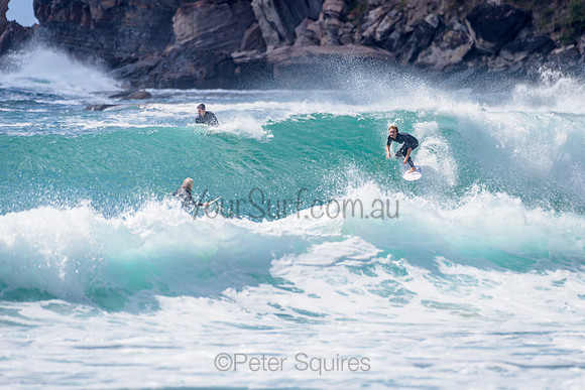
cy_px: 151
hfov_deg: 3.4
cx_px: 356
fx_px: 9965
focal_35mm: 613
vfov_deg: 2.2
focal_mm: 500
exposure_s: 1/2000
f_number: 5.6
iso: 110
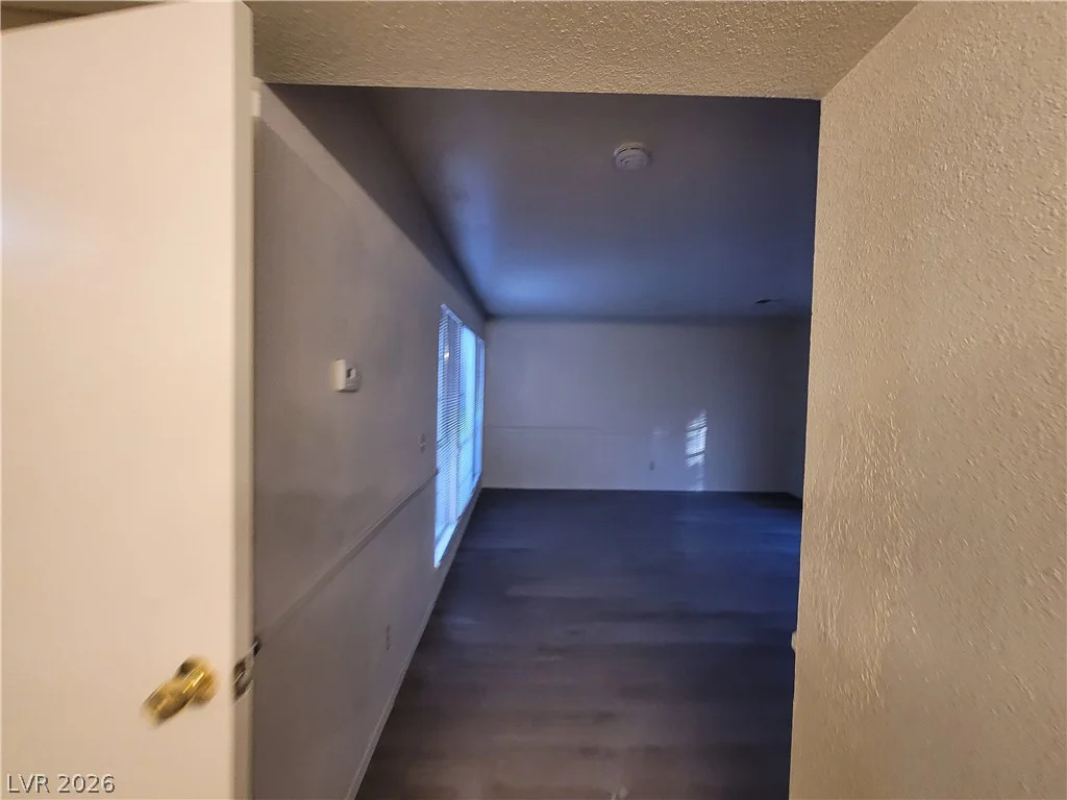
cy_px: 400
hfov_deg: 106.2
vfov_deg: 89.9
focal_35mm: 13
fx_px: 401
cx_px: 534
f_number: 2.2
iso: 160
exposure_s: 1/60
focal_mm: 2.2
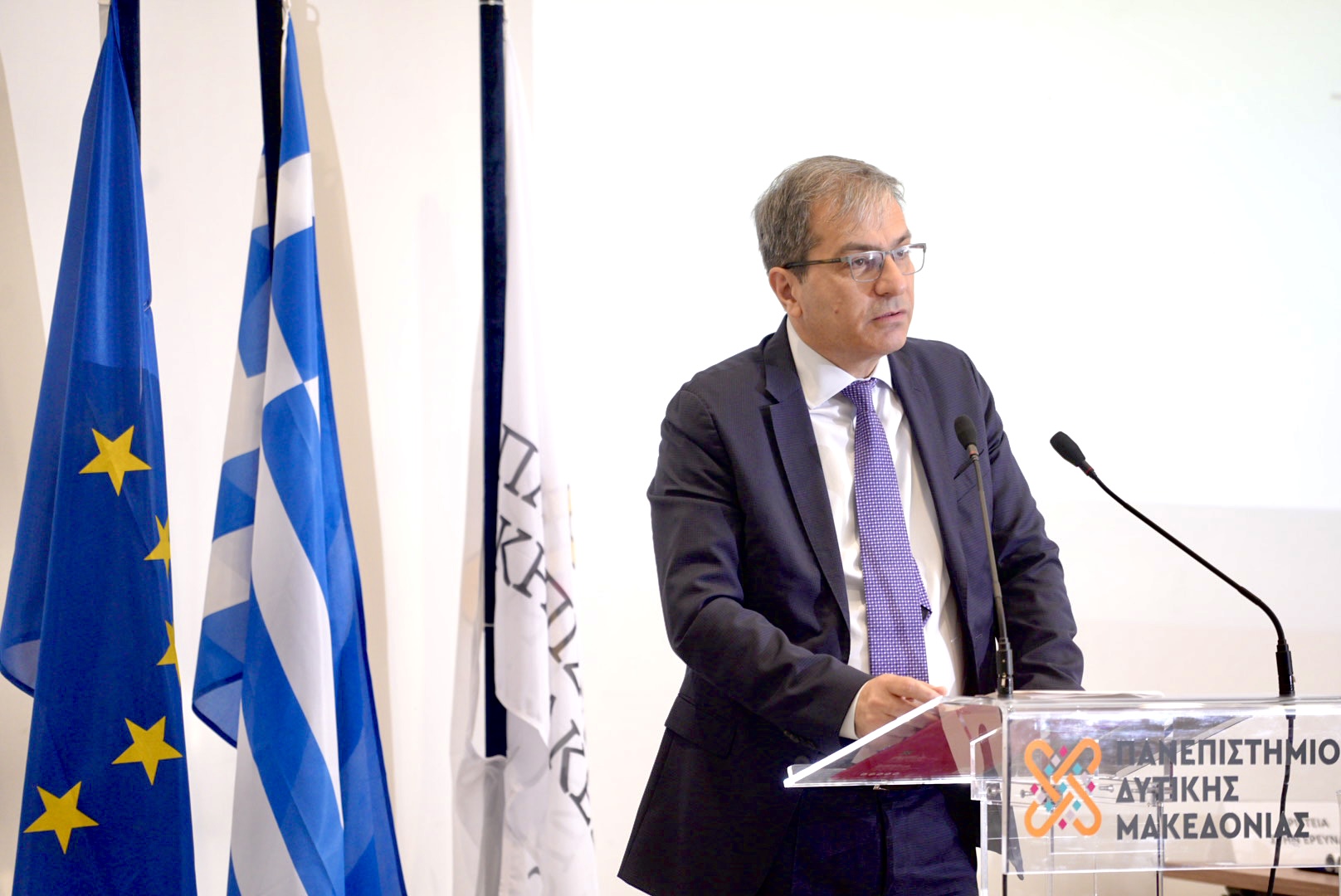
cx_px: 670
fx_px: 6598
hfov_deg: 11.6
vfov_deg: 7.8
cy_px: 448
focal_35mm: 177
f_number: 4
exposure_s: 1/160
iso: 2000
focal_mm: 177
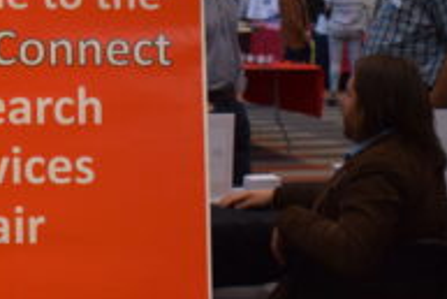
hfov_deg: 17.4
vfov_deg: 12.2
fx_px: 1392
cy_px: 79
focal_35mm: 112
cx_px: -93
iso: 900
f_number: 3.8
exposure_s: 1/60
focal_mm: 24
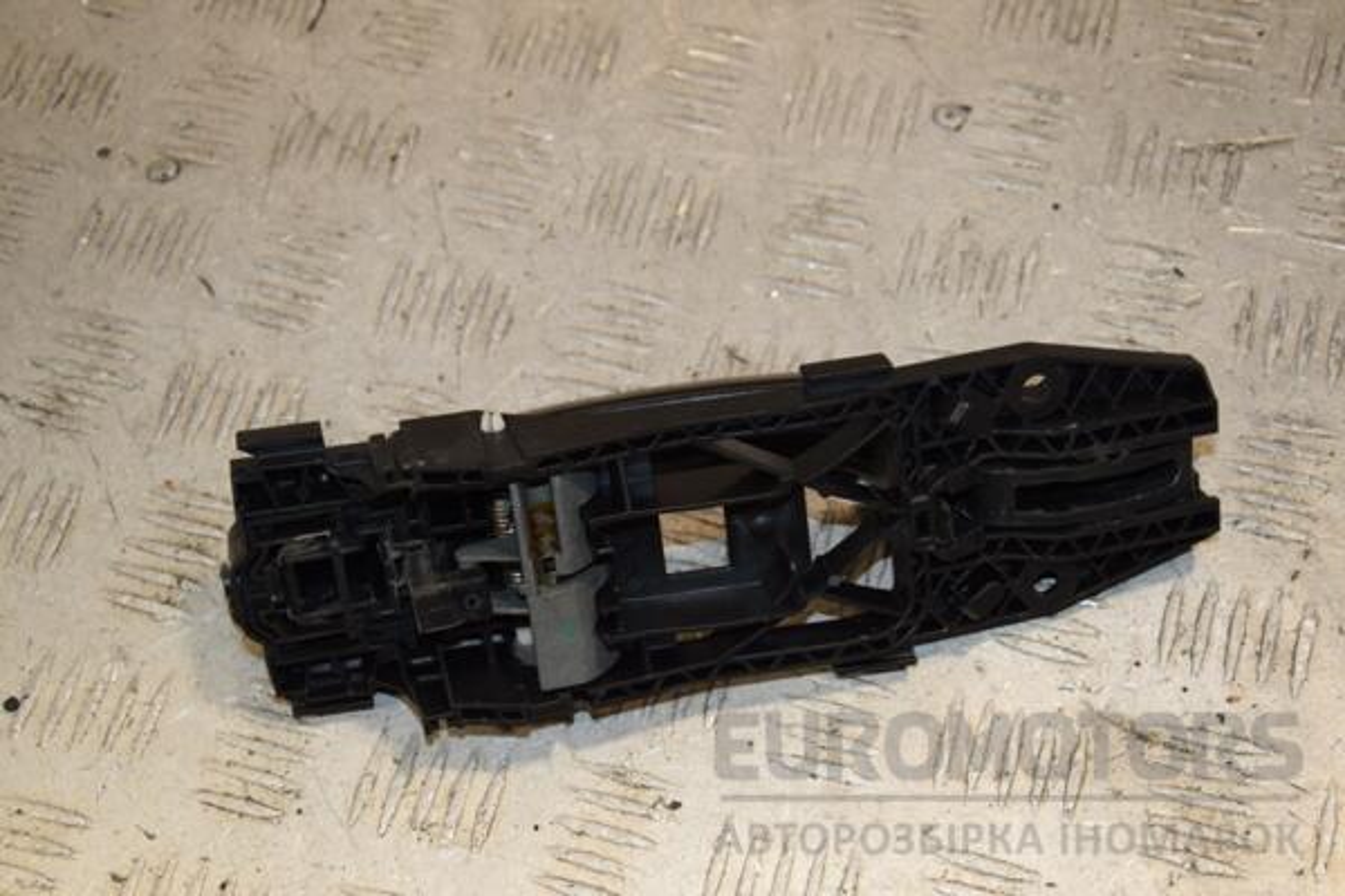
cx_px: 672
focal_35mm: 68
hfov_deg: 29.9
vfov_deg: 20.2
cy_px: 448
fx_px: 2522
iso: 800
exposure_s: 1/200
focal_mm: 45
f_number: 6.3
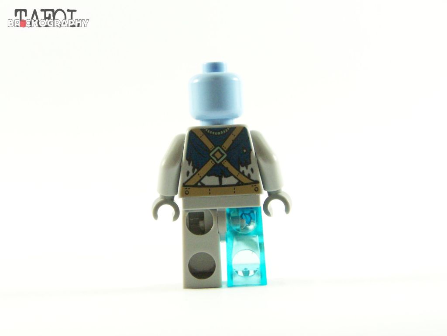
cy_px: 168
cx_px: 224
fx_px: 1214
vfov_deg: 15.7
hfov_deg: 20.9
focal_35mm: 94
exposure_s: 1/60
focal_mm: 15.6
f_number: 4
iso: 400
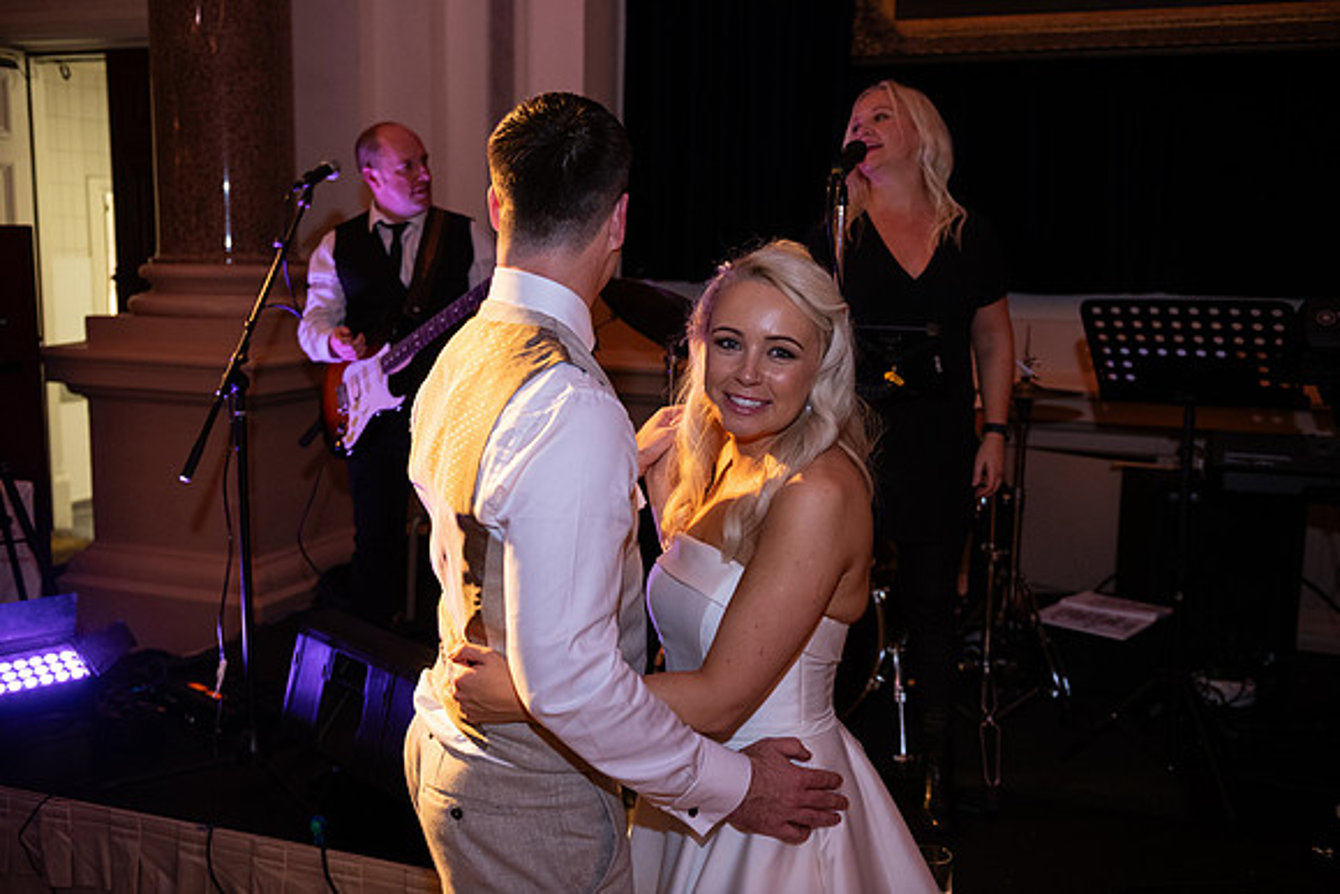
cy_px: 447
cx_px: 670
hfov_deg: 54.4
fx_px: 1303
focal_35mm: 35
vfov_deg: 37.9
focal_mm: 35
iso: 1250
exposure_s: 1/160
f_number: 3.5
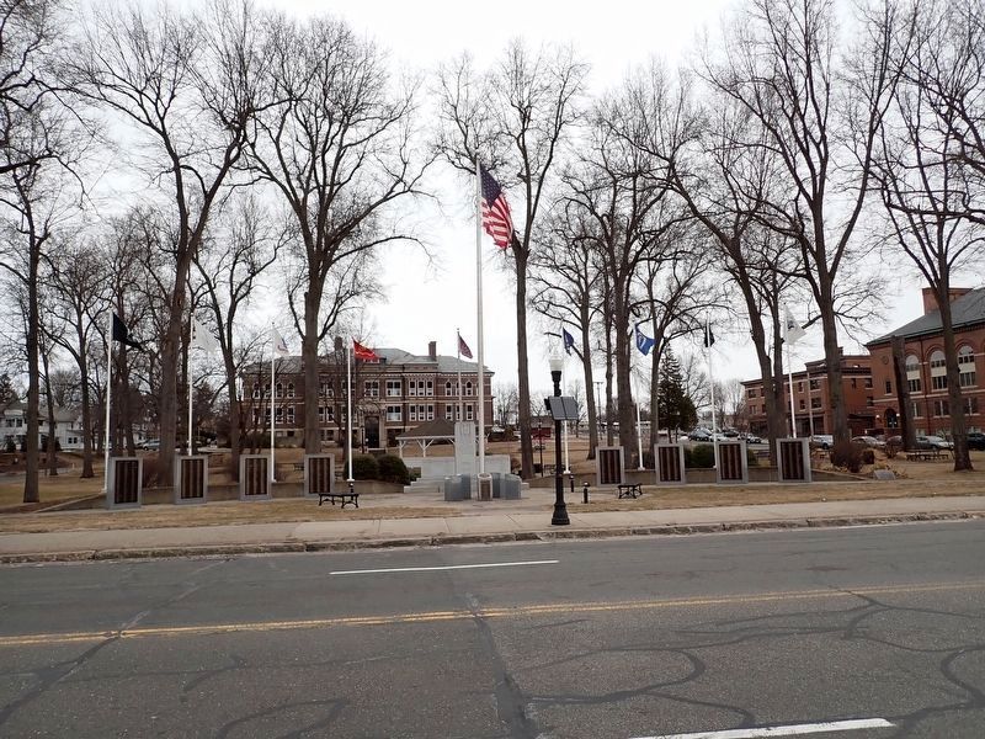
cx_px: 492
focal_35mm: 25
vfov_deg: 54.9
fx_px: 711
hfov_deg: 69.4
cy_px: 370
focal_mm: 4.5
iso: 100
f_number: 2.8
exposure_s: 1/800
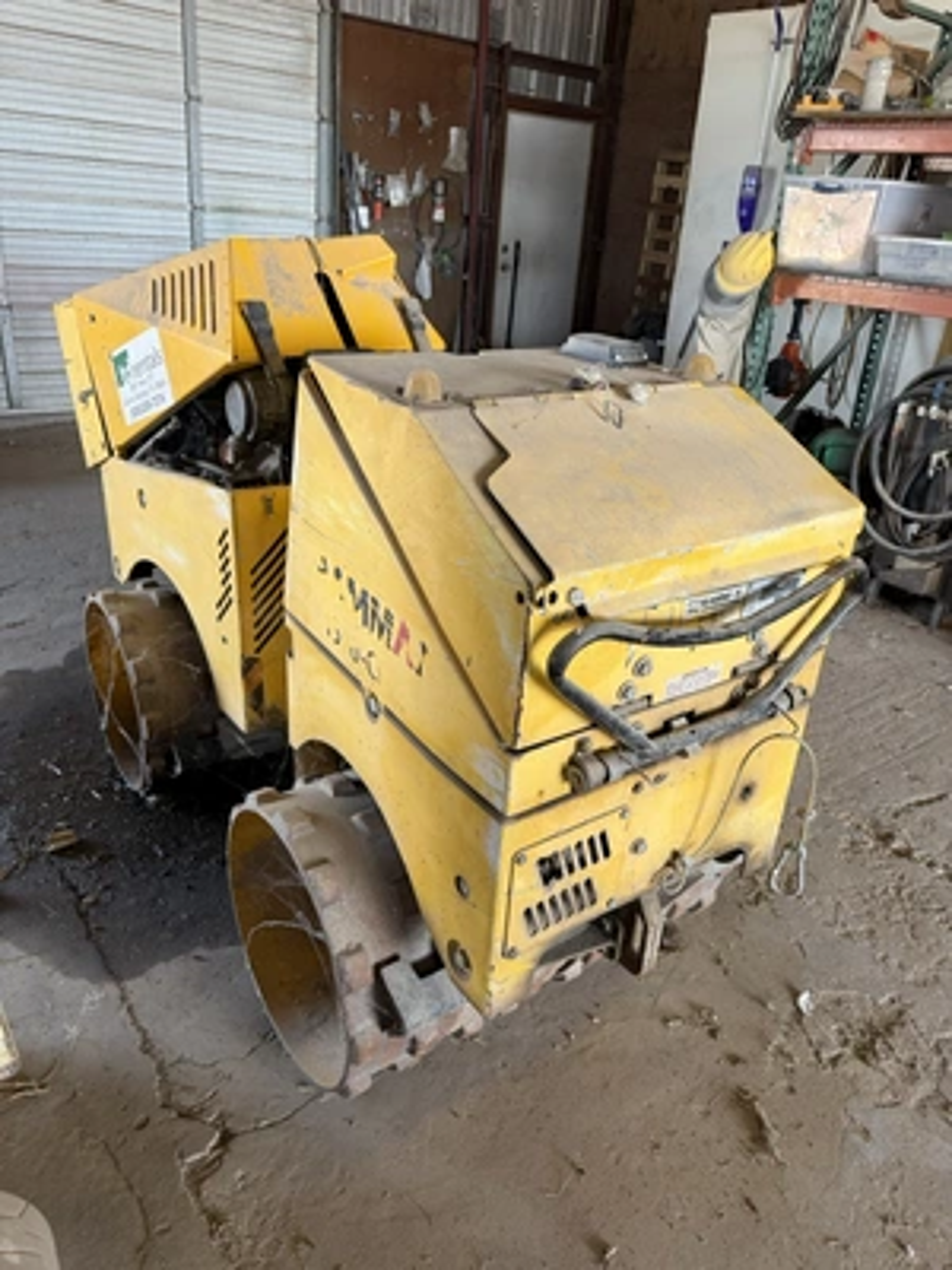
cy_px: 635
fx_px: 880
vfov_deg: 71.6
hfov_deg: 56.8
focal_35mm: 24
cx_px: 476
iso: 125
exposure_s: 1/121
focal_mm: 6.76
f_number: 1.78
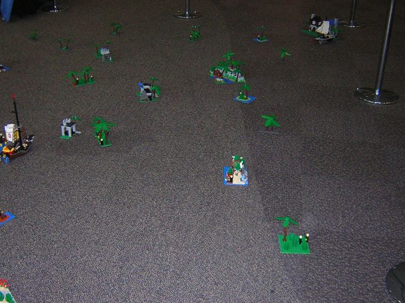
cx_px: 172
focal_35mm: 42
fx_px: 491
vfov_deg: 34.3
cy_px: 127
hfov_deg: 44.7
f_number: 2.6
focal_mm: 4.7
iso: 400
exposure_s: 1/60.1
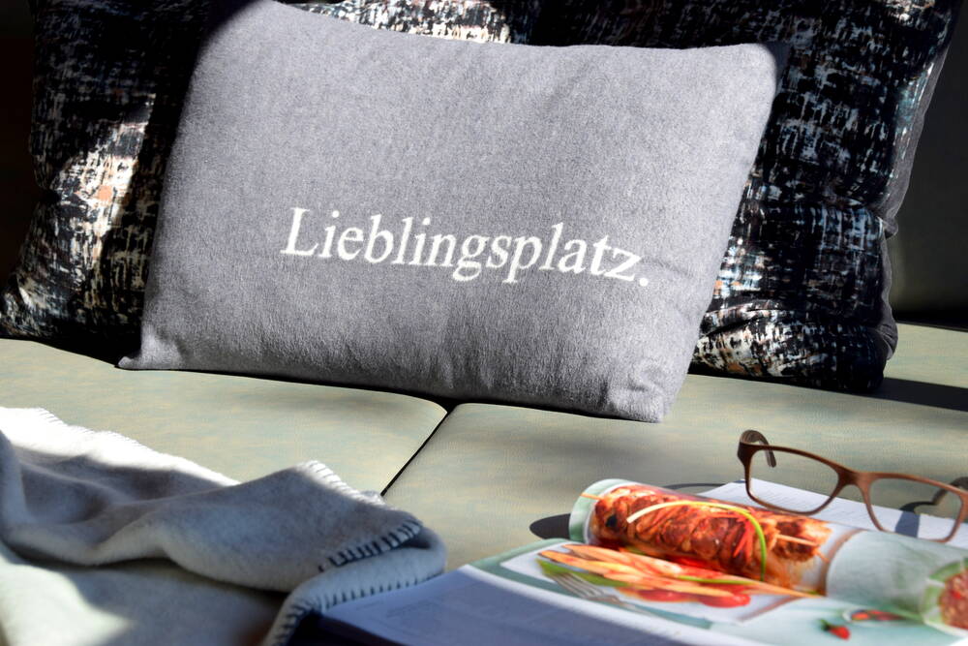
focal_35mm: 75
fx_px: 2017
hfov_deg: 27.0
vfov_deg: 18.2
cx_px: 484
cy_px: 323
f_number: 9
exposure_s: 1/320
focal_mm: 50
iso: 200
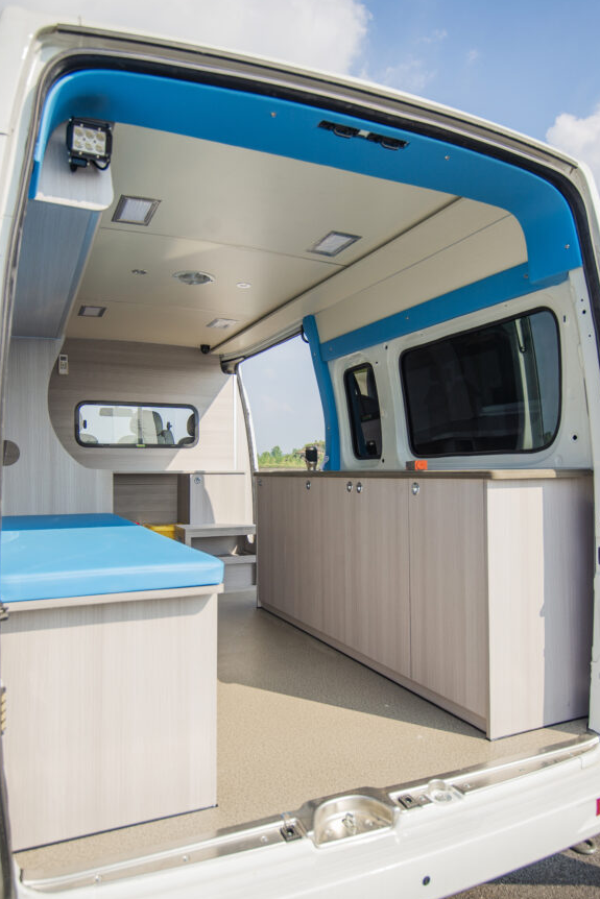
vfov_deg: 73.7
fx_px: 600
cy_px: 454
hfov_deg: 53.1
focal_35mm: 24
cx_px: 307
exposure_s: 1/800
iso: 100
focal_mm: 23
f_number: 4
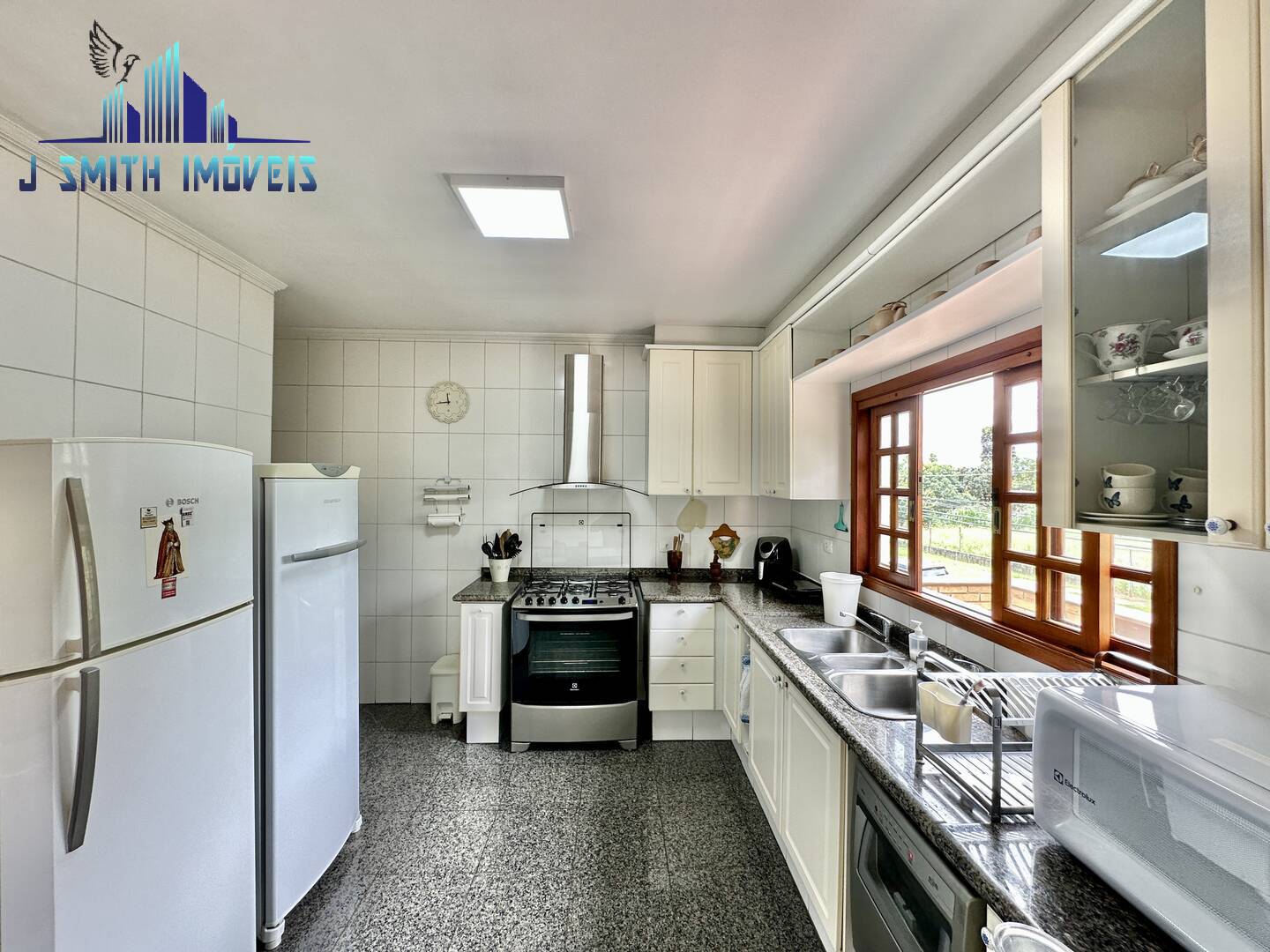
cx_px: 635
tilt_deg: +0.2
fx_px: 514
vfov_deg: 85.7
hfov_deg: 102.1
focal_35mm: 14
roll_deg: -0.8
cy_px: 476
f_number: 2.2
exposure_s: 1/120
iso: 80
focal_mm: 2.22
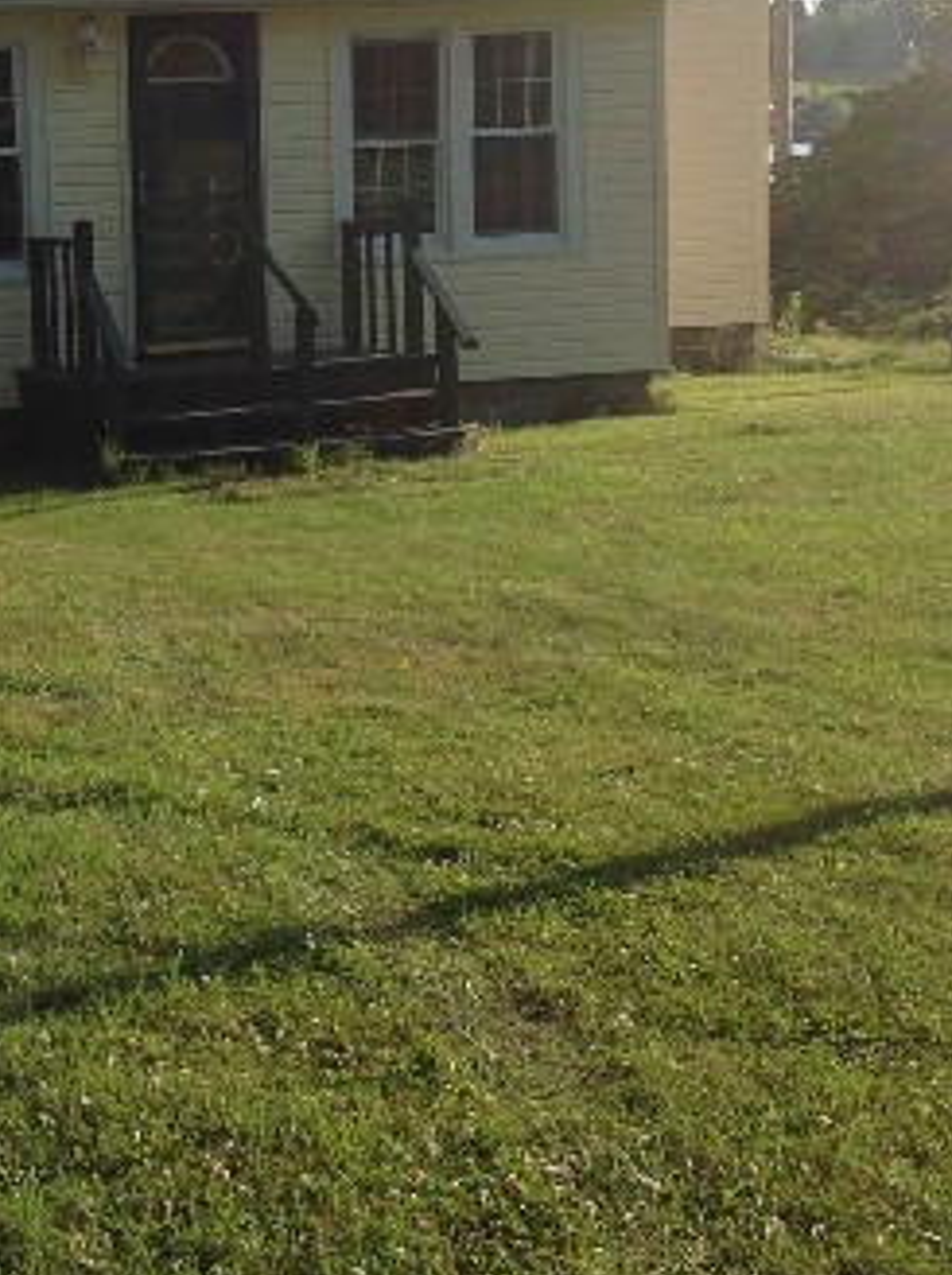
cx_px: 17
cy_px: 482
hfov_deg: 17.6
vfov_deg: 23.8
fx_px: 3015
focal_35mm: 82
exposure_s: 1/1513
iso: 50
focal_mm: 4.28
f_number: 2.4
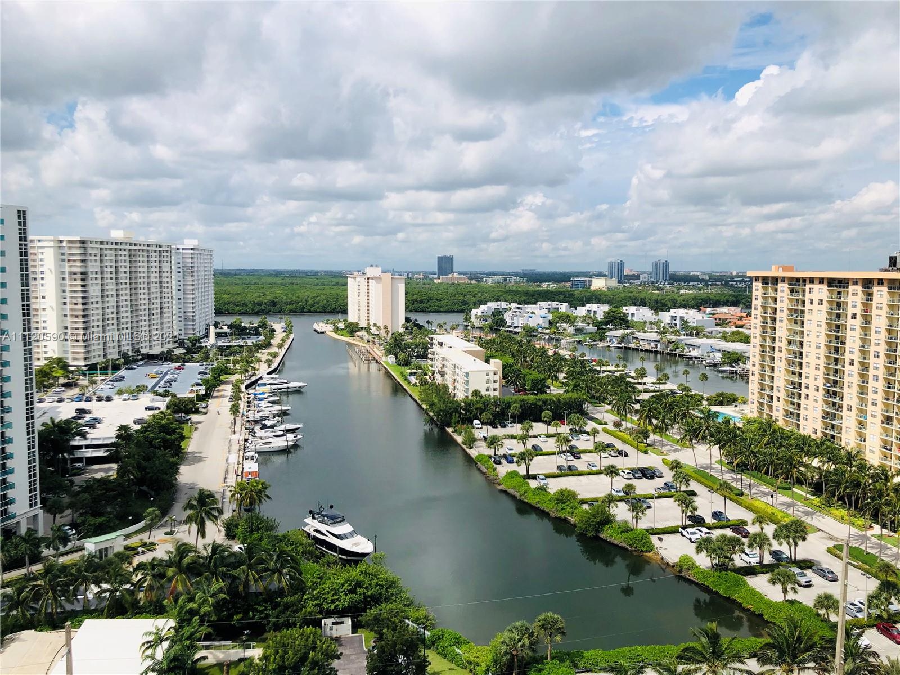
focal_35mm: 28
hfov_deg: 63.4
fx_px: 728
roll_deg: +0.3
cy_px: 338
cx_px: 450
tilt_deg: -4.5
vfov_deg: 49.7
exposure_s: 1/3472
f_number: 1.8
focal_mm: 3.99
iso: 25
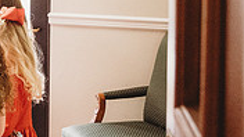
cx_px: -122
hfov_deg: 21.5
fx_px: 537
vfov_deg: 13.9
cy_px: -48
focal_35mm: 83
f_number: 4
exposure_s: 1/200
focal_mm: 24
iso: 4000
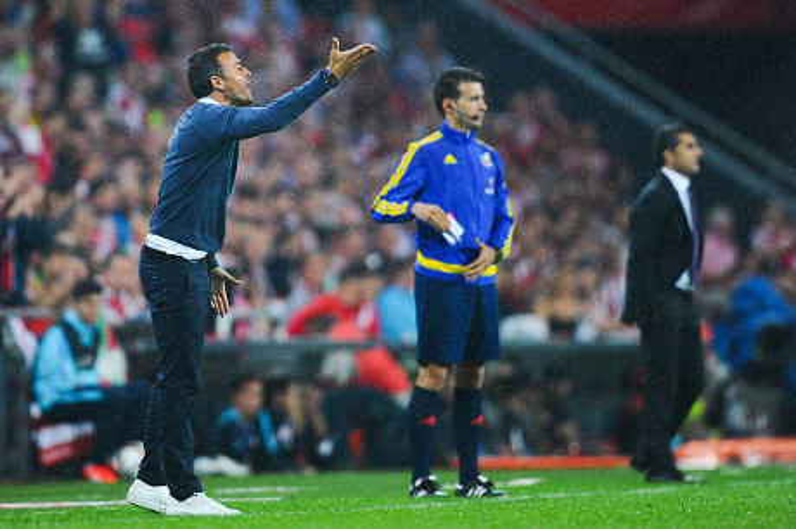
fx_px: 8838
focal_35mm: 400
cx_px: 398
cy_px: 264
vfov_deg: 3.4
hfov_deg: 5.2
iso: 2000
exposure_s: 1/1250
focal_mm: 400
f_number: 3.2
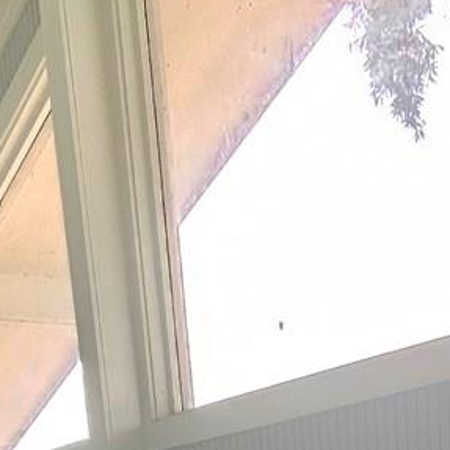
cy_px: 938
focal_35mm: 82
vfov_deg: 15.8
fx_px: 1206
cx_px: 331
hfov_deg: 21.0
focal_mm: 2.2
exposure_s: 1/60.2
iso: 80
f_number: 2.2
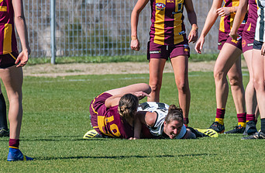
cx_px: 173
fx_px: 13021
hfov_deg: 1.2
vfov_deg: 0.8
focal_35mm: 1781
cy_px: 96
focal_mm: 600
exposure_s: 1/3200
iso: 800
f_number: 8
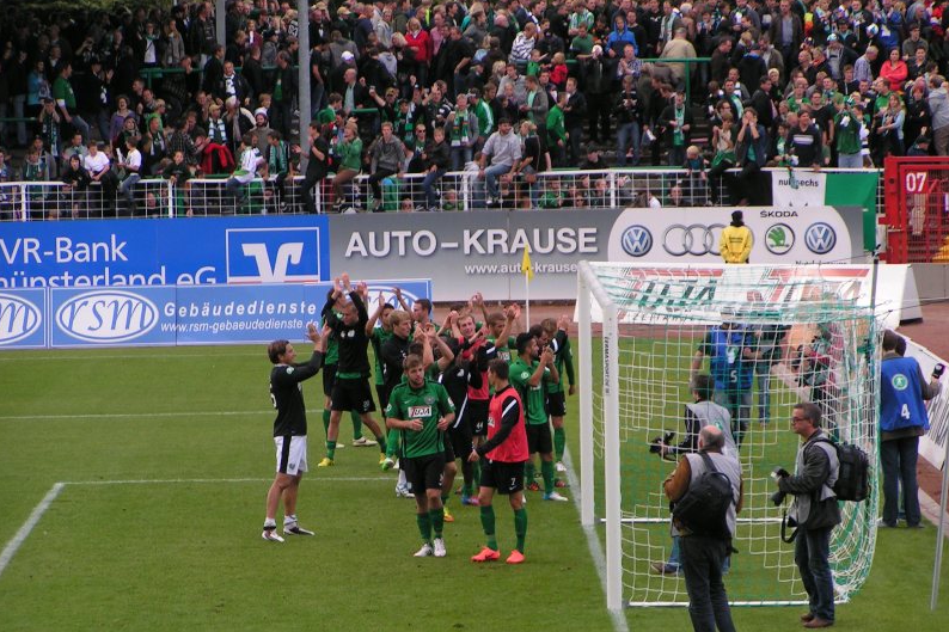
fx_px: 5192
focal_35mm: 197
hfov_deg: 10.4
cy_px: 342
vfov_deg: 7.0
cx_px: 473
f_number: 4
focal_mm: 28.8
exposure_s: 1/200
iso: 50
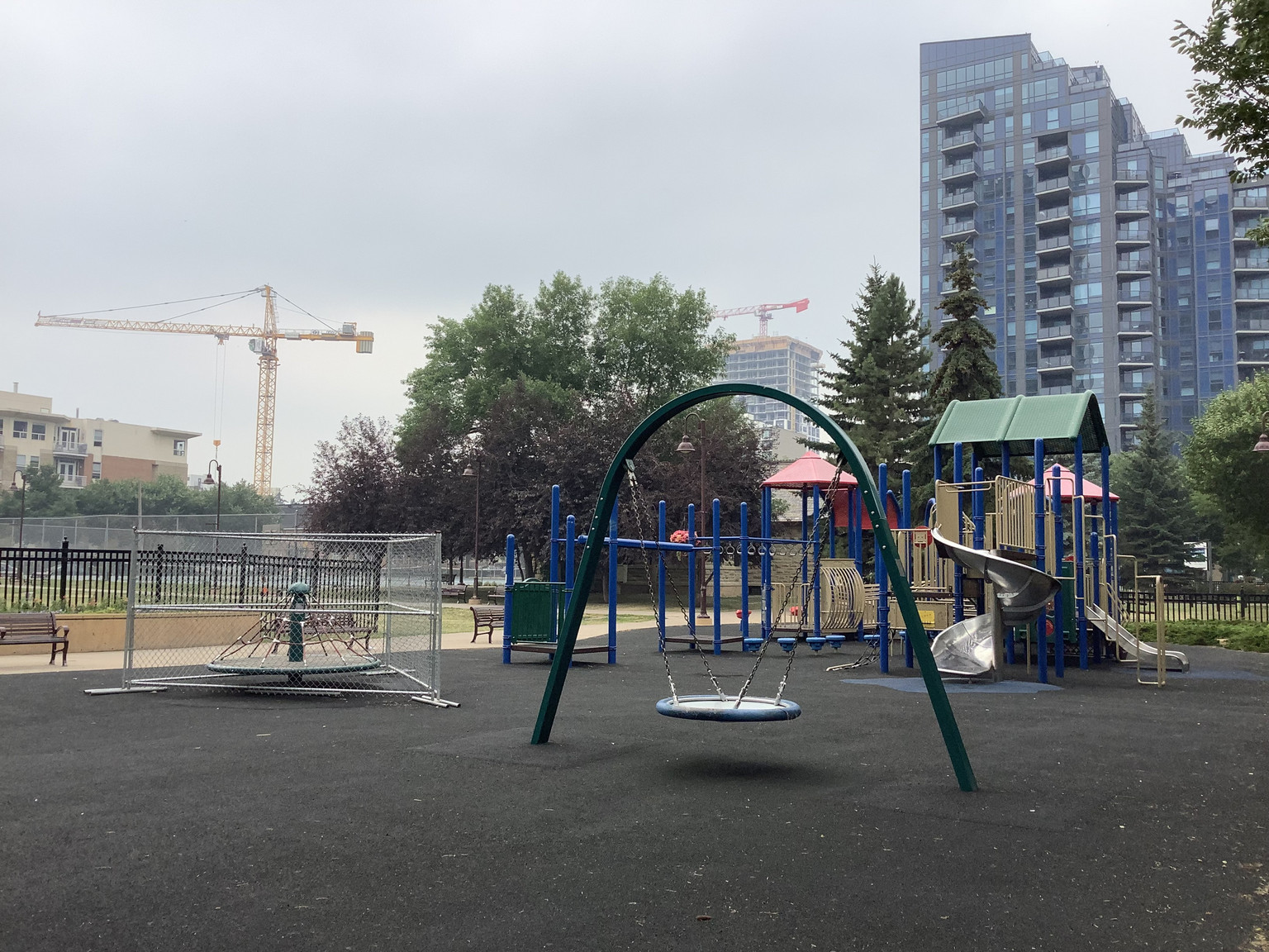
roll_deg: -0.8
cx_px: 634
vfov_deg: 45.4
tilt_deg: +4.1
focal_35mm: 31
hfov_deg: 58.4
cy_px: 476
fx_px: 1136
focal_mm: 3.3
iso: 25
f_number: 2.4
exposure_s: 1/367
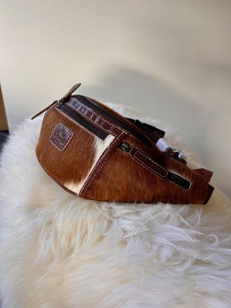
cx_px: 116
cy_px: 154
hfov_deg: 53.1
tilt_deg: -39.1
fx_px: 231
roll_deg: -9.9
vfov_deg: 67.3
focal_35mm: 26
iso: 40
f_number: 1.5
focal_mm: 5.7
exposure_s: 1/121
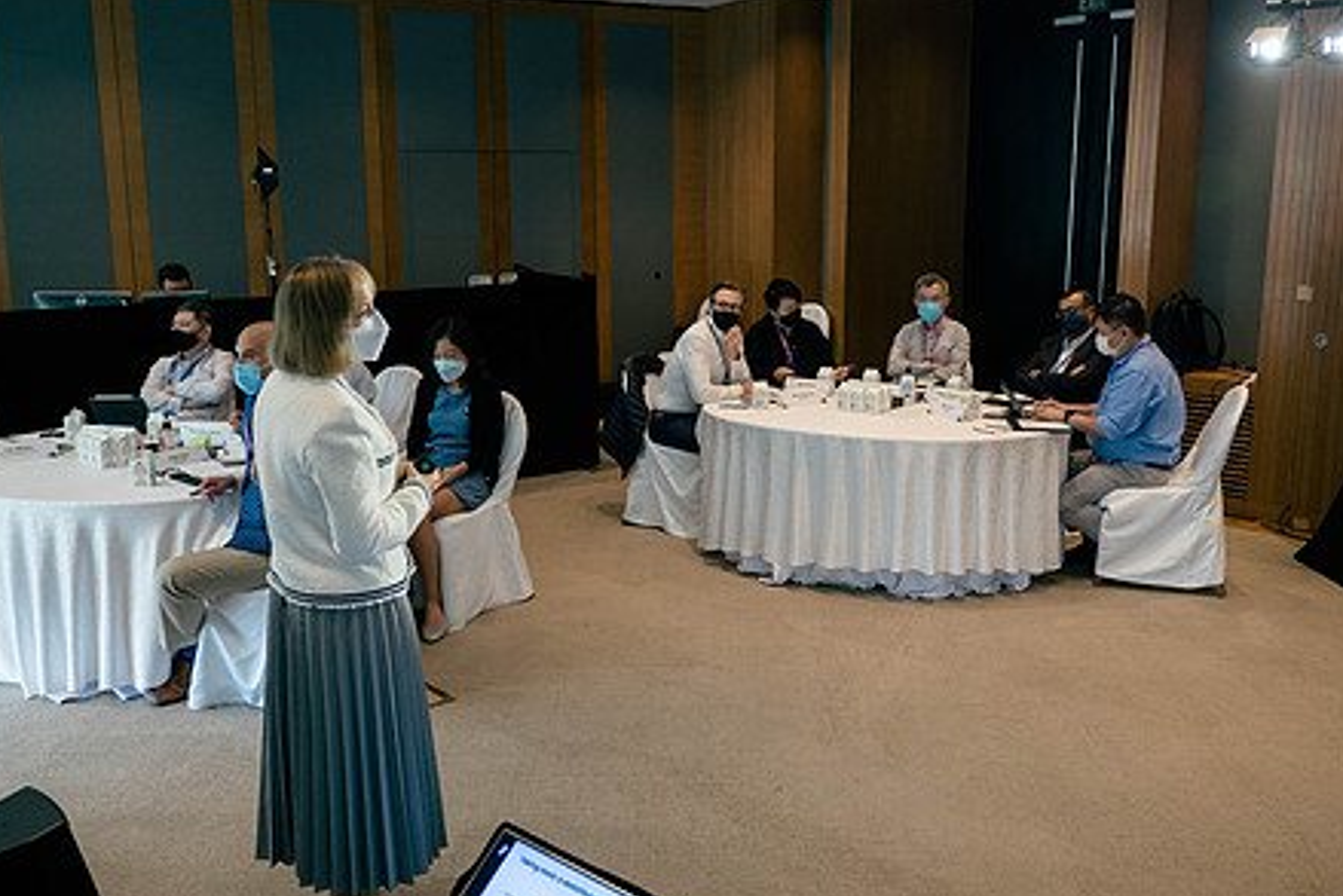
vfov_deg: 40.0
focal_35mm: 33
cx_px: 673
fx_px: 1231
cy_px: 433
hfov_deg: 57.2
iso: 320
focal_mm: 12
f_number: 1.7
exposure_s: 1/100
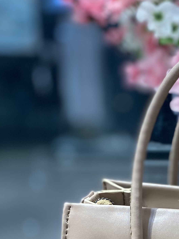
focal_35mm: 75
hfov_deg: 17.8
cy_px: 231
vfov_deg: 24.9
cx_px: 257
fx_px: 517
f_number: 1.8
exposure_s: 1/100
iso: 80
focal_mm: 4.25
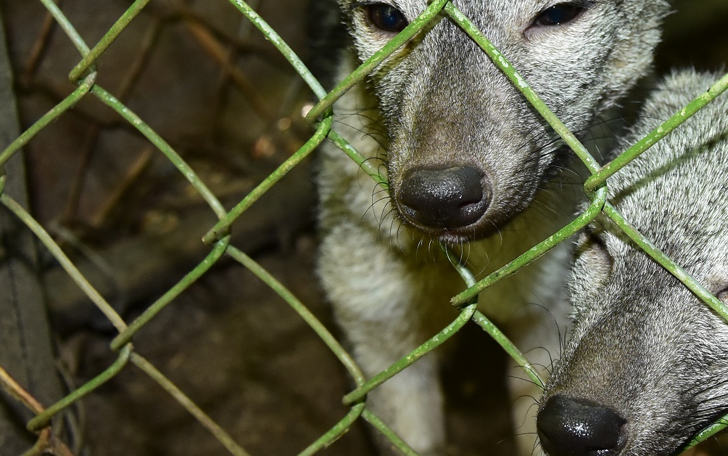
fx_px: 1766
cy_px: 142
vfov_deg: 14.7
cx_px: 740
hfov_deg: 22.3
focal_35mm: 89
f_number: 5
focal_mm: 26
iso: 800
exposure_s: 1/60
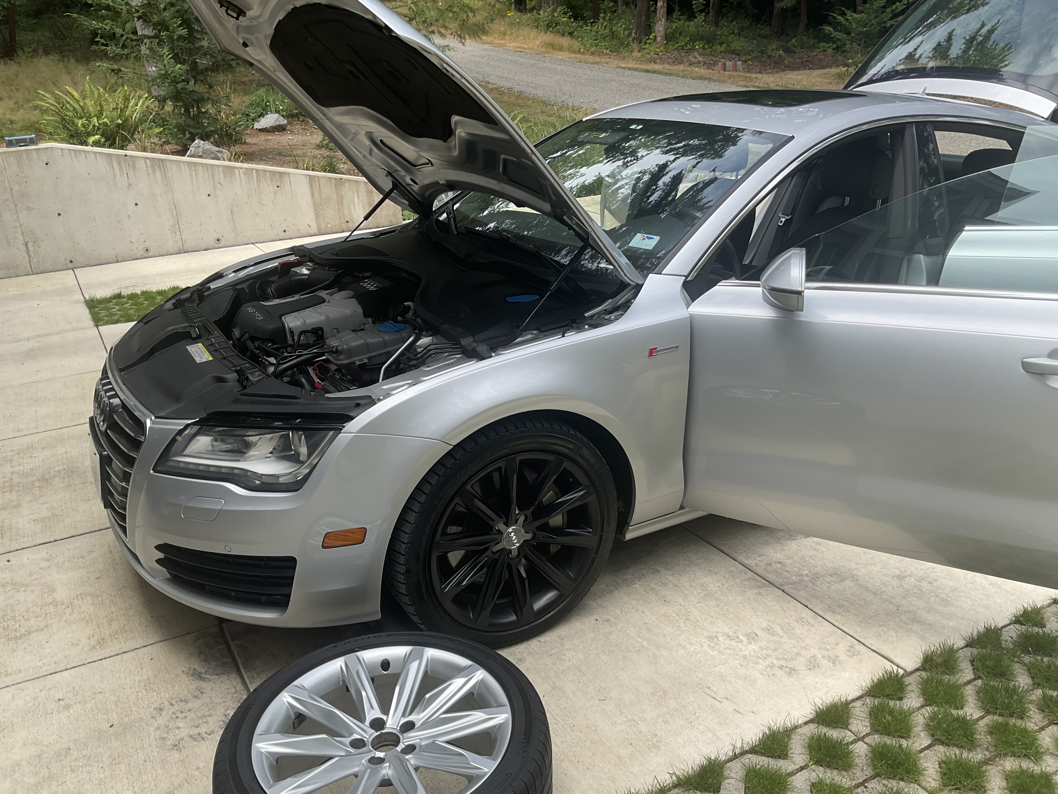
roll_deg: +2.8
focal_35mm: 29
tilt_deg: -22.5
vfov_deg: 48.2
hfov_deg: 61.7
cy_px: 397
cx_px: 529
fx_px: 886
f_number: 1.8
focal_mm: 3
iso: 16
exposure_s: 1/534
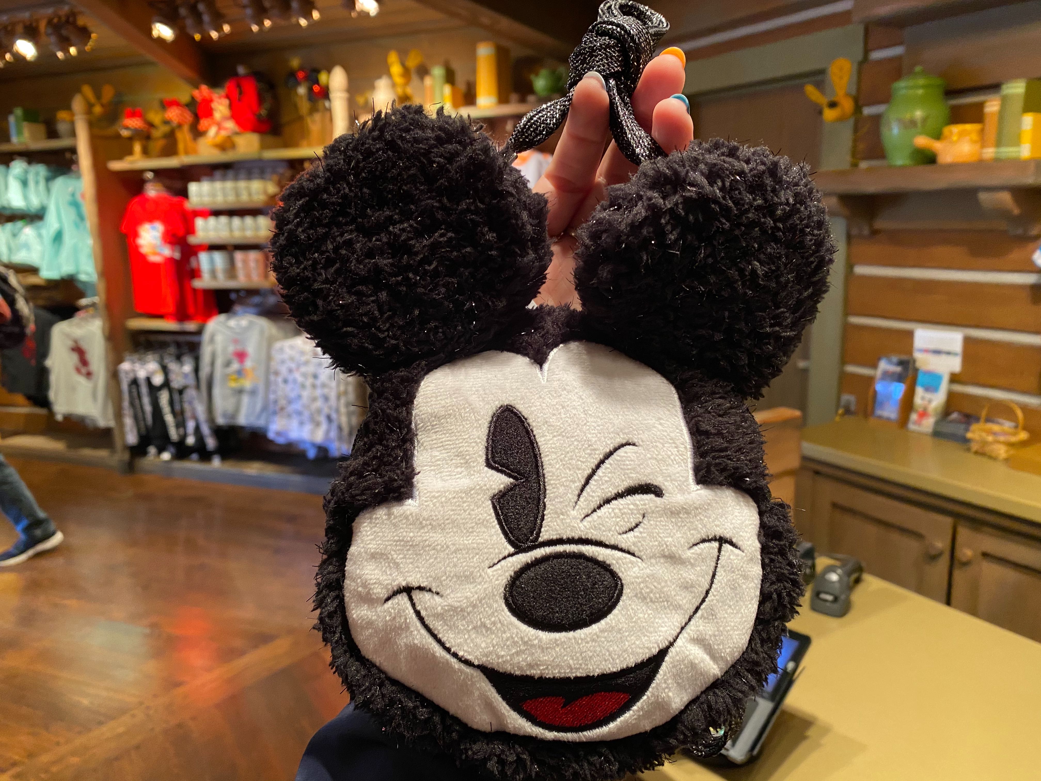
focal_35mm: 26
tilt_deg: -11.6
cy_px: 390
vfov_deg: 53.1
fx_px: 782
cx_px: 520
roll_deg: +1.8
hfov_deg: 67.3
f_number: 1.8
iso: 160
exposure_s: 1/60
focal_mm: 4.25
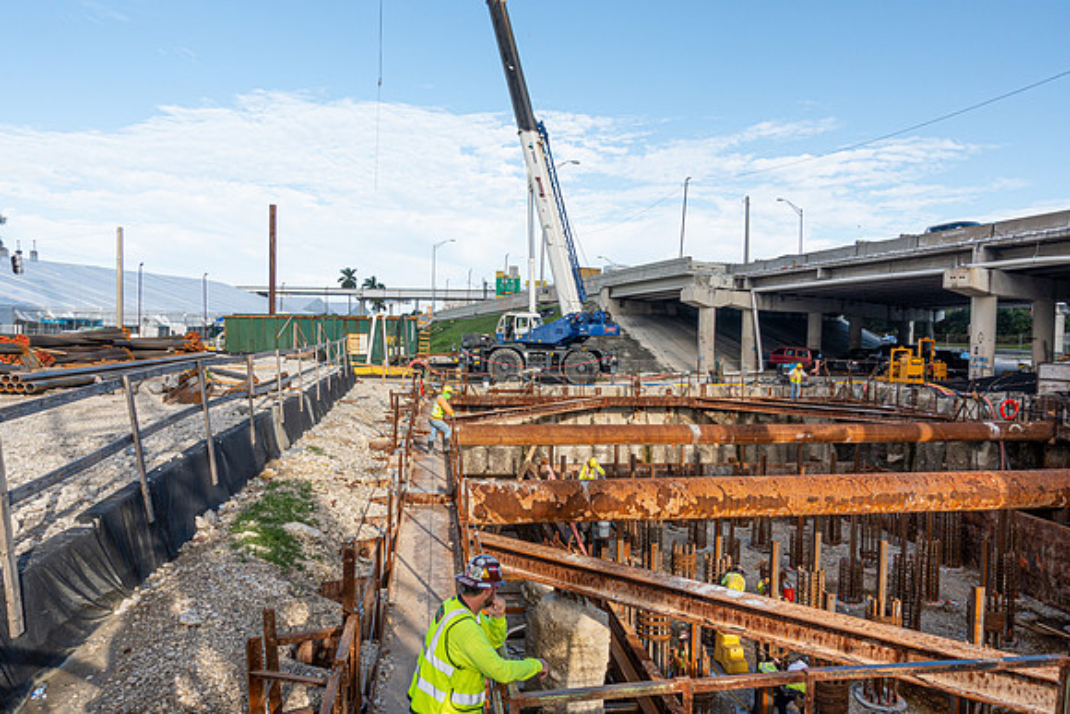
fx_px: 713
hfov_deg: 73.7
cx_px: 535
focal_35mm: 24
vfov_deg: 53.2
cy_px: 357
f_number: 4
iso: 125
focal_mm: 8.8
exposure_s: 1/800
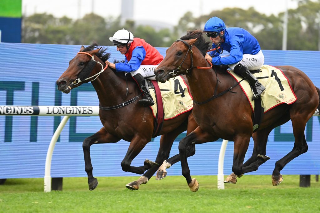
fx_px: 3200
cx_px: 160
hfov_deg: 5.7
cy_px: 106
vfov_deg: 3.8
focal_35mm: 360
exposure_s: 1/1000
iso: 3200
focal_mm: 360
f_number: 5.6
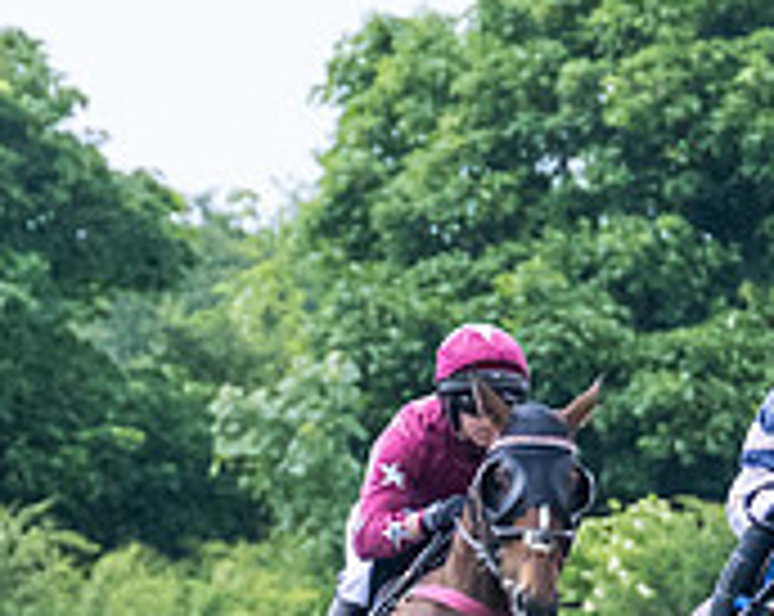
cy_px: 891
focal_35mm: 777
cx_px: 1251
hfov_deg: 2.5
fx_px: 17769
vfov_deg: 2.0
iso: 2000
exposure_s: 1/1000
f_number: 4
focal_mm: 115
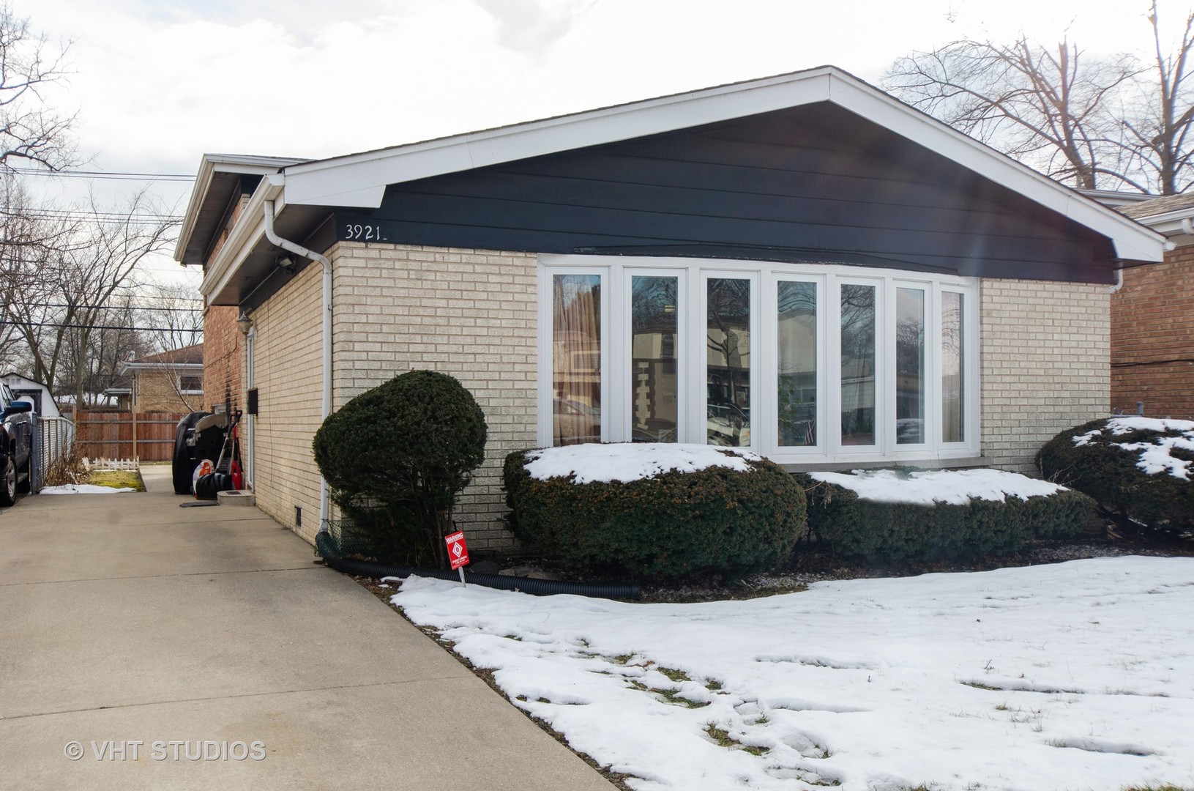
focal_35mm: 33
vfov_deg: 39.8
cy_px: 396
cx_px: 597
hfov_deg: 57.3
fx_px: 1092
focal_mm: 22
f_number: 9
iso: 250
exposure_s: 1/160
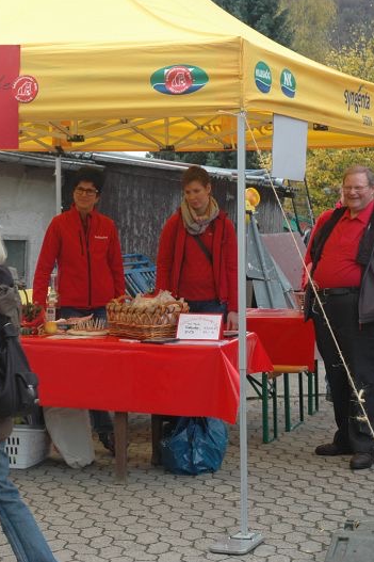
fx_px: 1419
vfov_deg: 22.4
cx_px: 155
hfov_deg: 15.0
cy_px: 282
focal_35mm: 91
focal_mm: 40
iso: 400
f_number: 6.3
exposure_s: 1/160
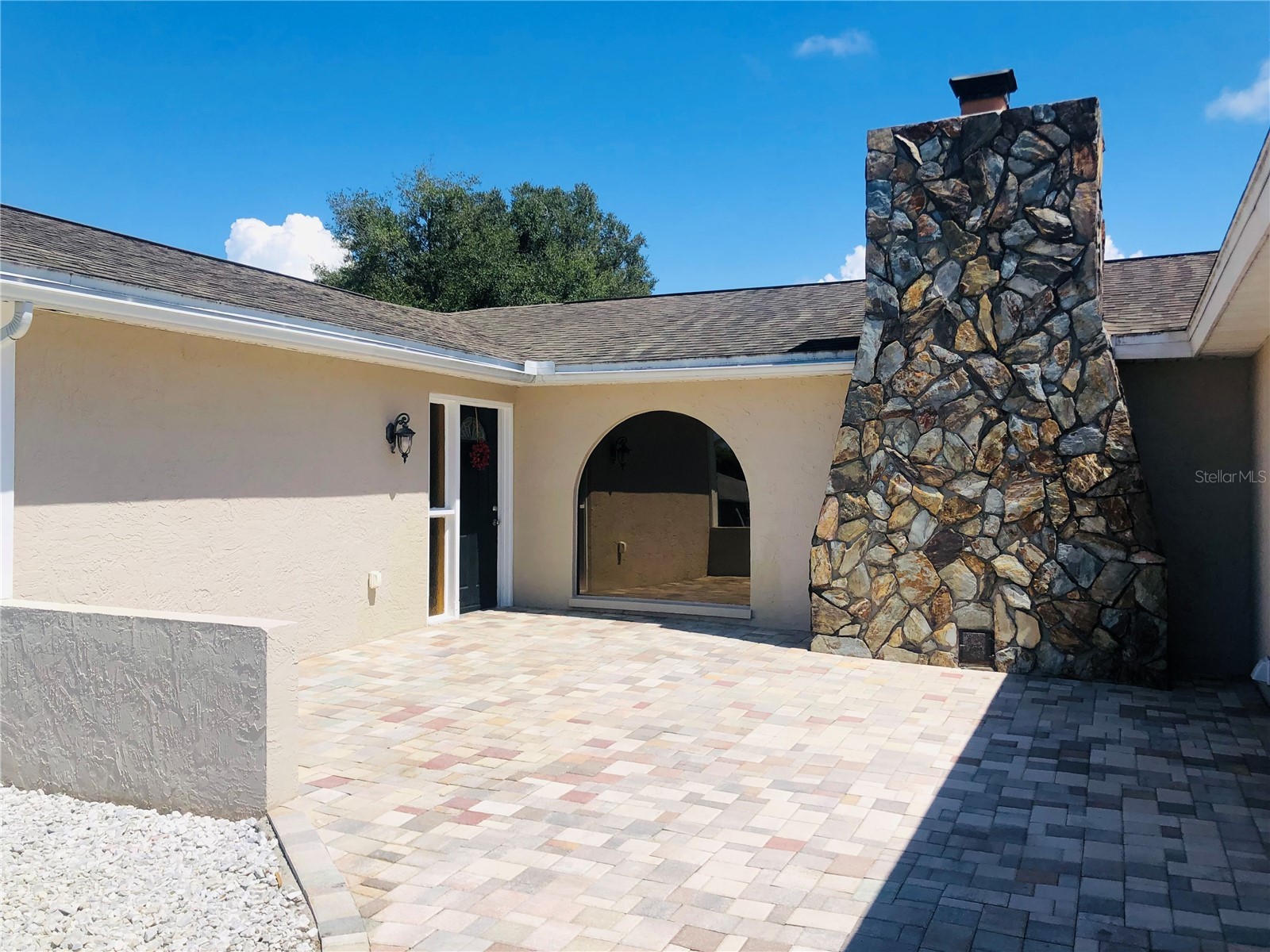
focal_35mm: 28
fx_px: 1027
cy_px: 476
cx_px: 635
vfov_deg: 49.7
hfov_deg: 63.4
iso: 20
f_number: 1.8
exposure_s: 1/3247
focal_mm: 3.99
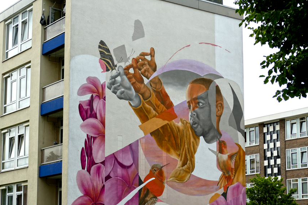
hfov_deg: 24.2
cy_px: 119
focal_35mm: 84
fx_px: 719
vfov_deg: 16.3
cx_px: 164
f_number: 3.7
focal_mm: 25.6
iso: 125
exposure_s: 1/800
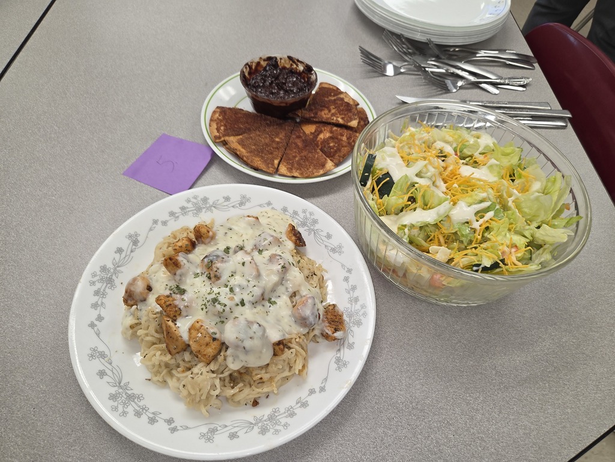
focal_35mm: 23
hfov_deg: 73.9
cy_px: 231
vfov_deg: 58.9
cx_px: 308
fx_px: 409
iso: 160
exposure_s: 1/60
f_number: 1.8
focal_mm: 5.4
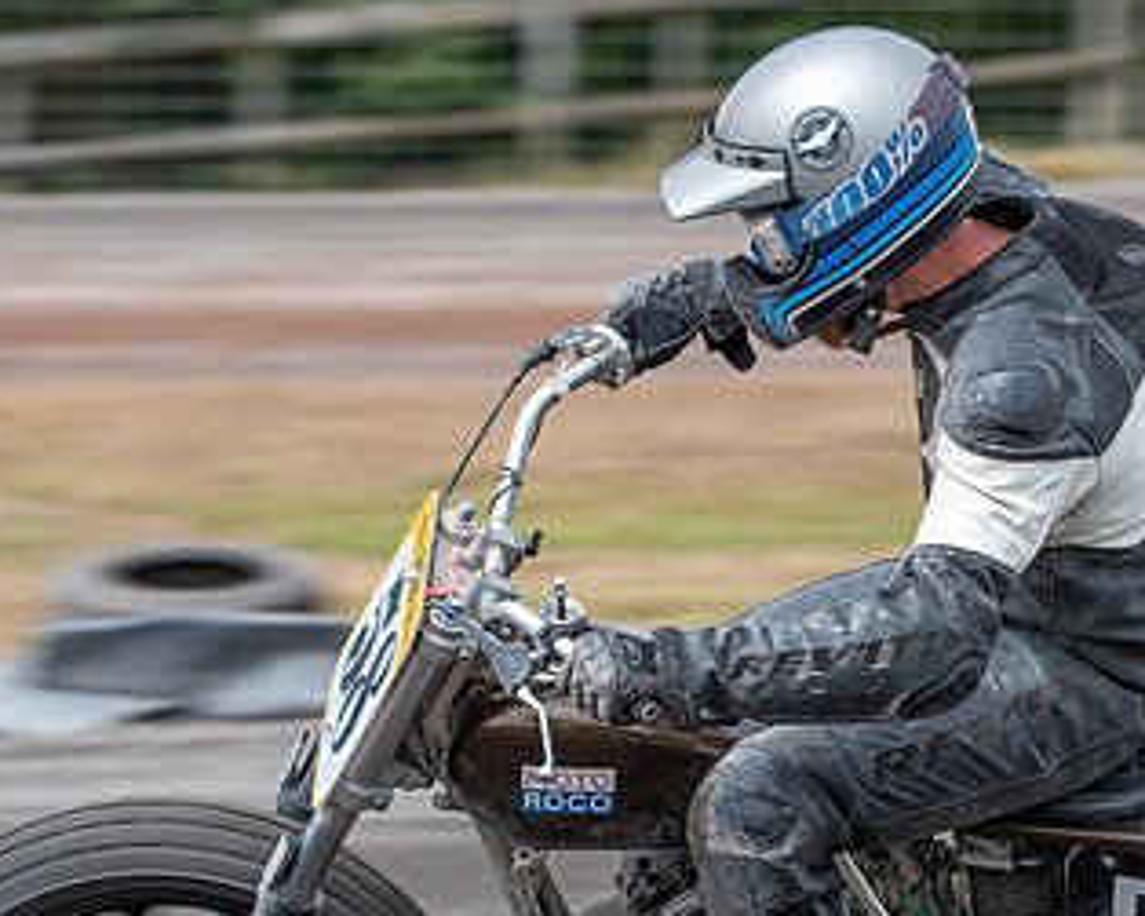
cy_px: 706
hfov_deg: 6.1
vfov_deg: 4.9
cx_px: 928
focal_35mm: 316
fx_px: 10705
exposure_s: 1/400
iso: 200
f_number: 7.1
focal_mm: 175
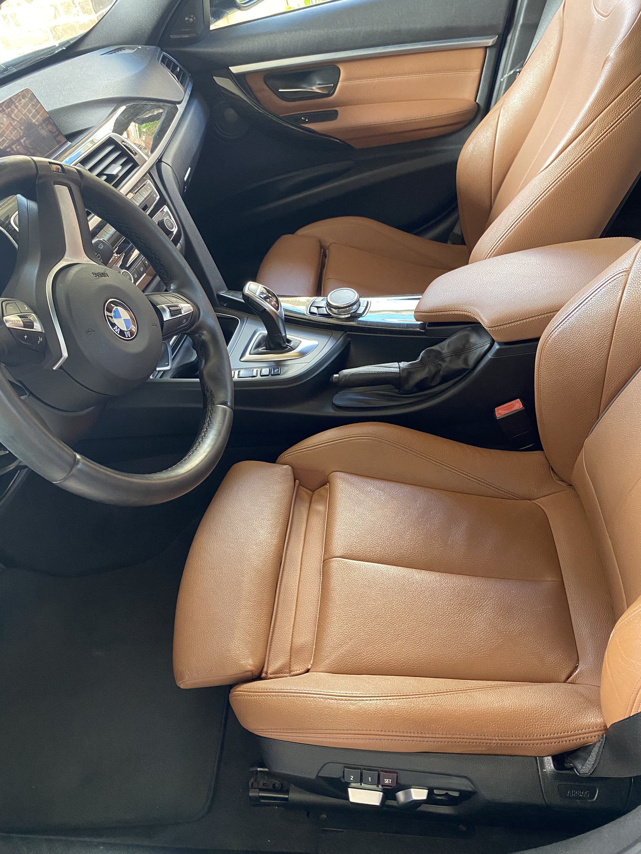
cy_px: 427
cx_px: 320
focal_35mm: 26
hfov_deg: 53.1
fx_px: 642
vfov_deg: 67.3
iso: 400
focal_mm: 4.25
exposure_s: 1/60
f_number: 1.8
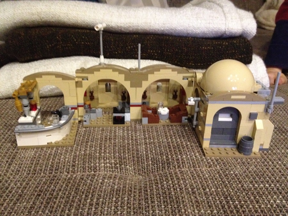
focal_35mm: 35
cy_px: 108
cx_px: 144
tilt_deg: -26.3
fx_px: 291
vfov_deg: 40.7
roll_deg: -1.5
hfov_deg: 52.6
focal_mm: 4.28
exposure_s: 1/15
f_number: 2.4
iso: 640
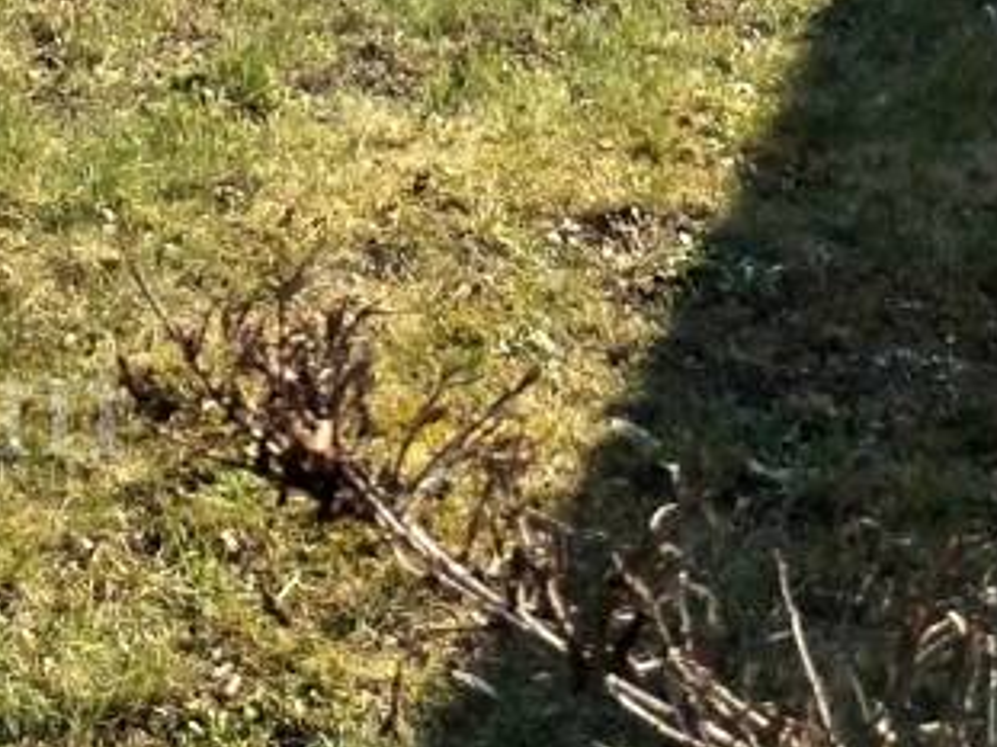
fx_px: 5154
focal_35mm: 179
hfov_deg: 11.0
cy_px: -1247
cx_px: 398
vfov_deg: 7.5
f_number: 1.8
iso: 100
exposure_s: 1/2419
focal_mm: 4.75
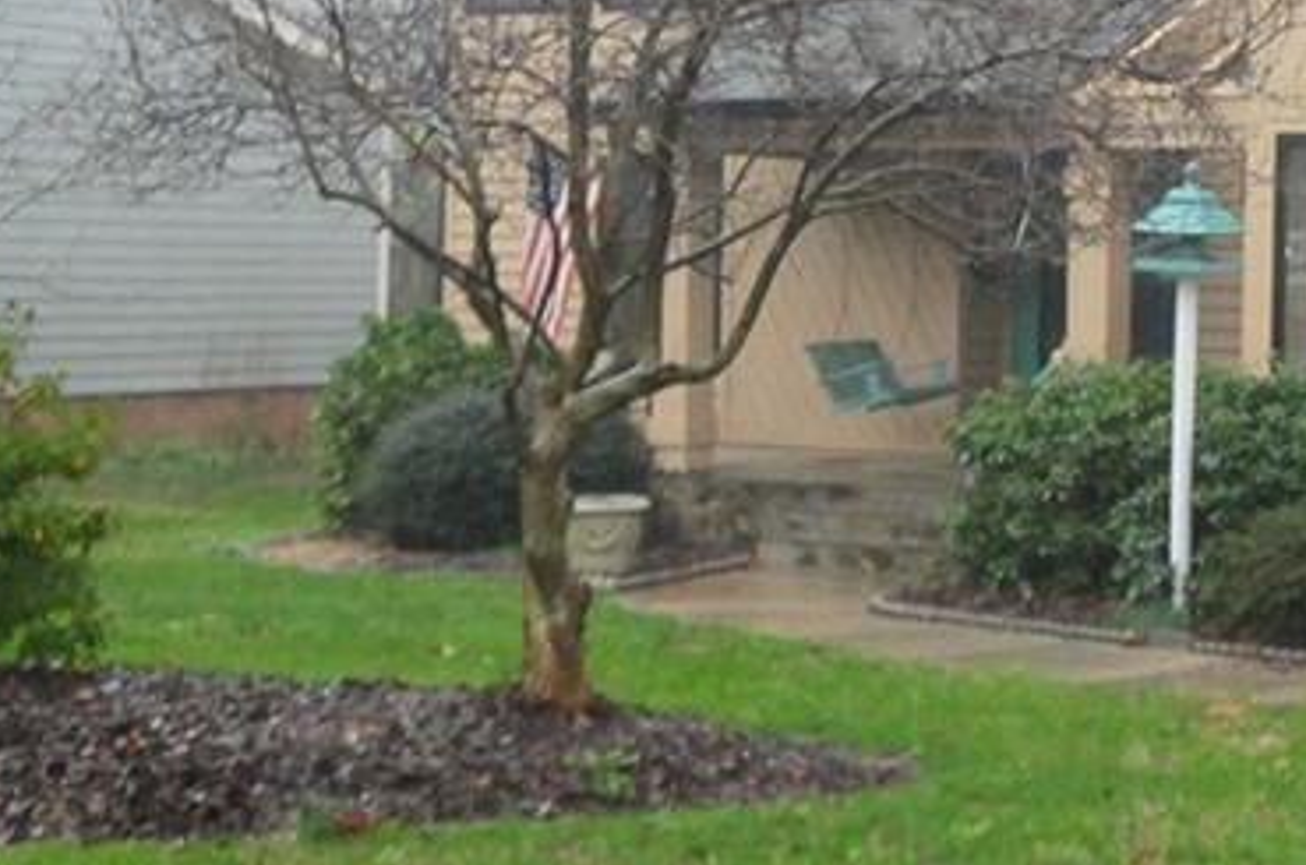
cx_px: 1765
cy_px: 203
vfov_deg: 8.2
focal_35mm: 166
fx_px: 6009
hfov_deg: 12.0
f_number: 5
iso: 2000
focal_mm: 40
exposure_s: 1/60
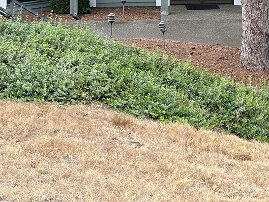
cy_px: -74
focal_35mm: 76
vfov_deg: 17.9
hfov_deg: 25.2
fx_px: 591
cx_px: 218
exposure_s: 1/317
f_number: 1.5
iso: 50
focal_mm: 5.7
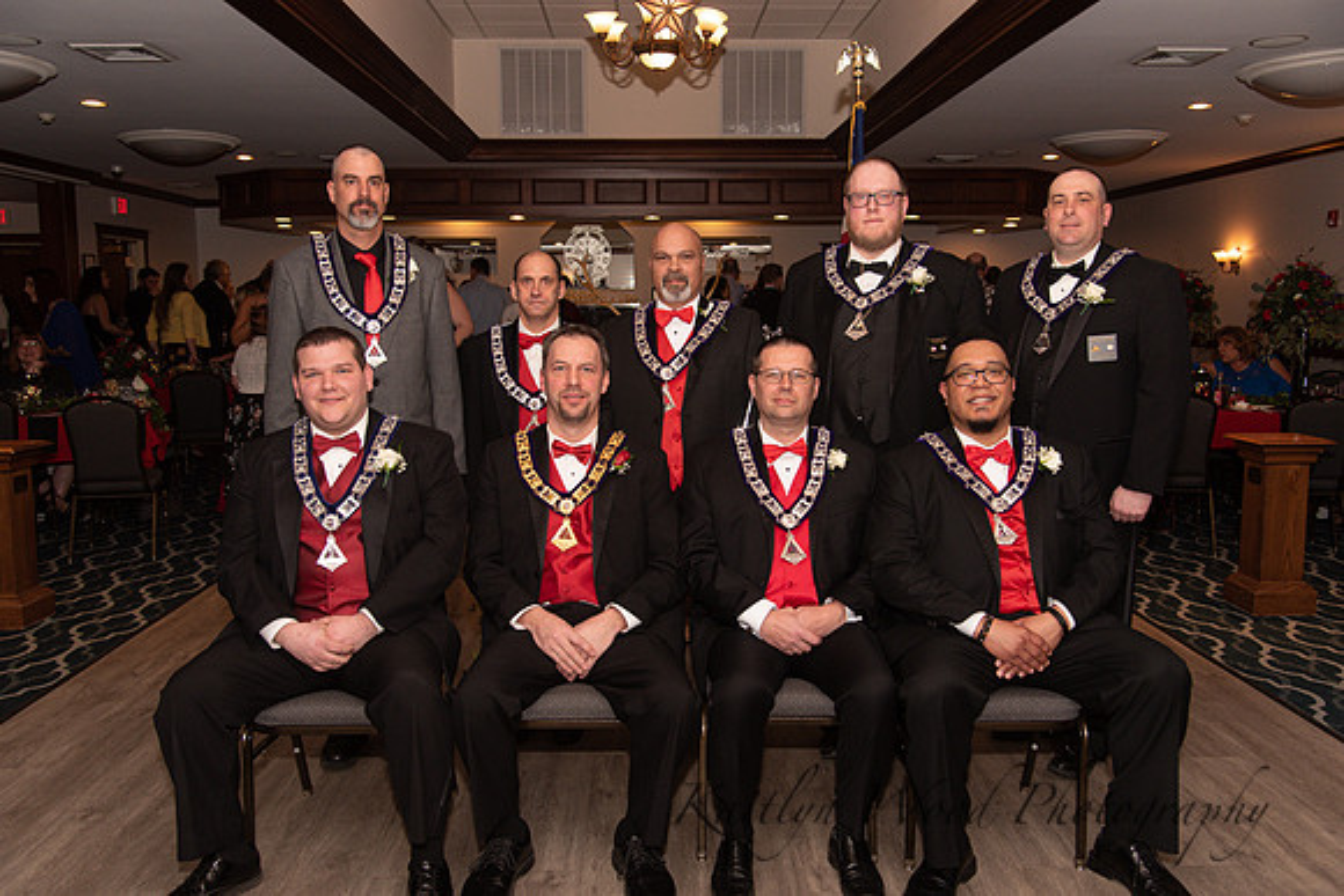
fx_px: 1186
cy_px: 448
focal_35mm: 32
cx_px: 672
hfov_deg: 59.1
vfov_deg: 41.4
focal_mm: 31
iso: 800
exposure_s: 1/200
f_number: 4
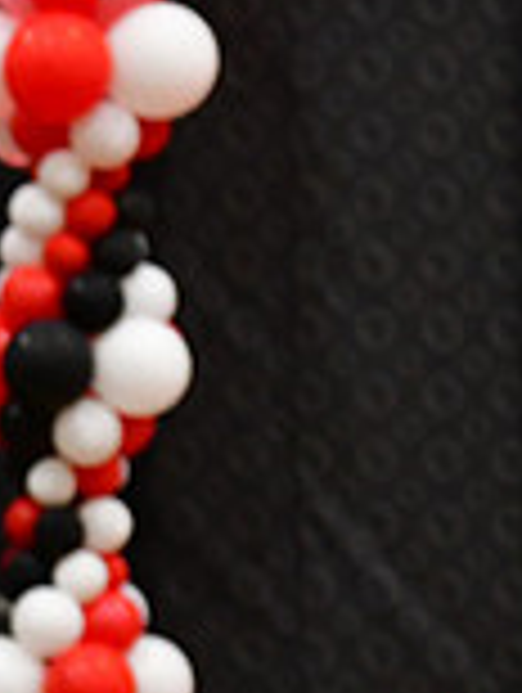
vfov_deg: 2.7
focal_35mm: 731
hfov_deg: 2.0
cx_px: -752
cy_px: 304
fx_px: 14657
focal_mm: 135
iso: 4000
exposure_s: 1/500
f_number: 3.5
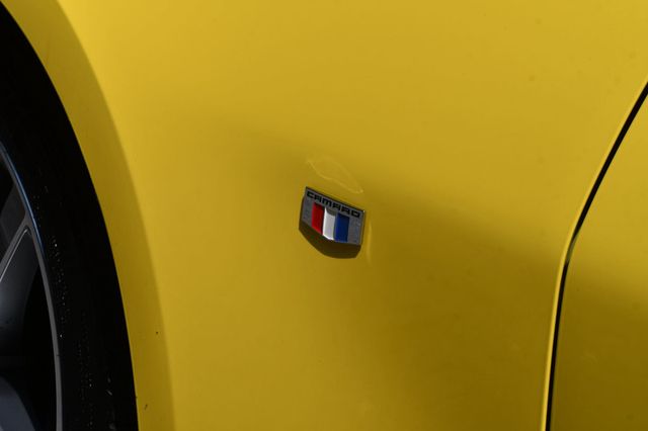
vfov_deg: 10.6
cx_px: 324
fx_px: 2321
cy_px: 216
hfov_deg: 15.9
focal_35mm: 129
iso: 100
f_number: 9
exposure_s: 1/320
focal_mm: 86
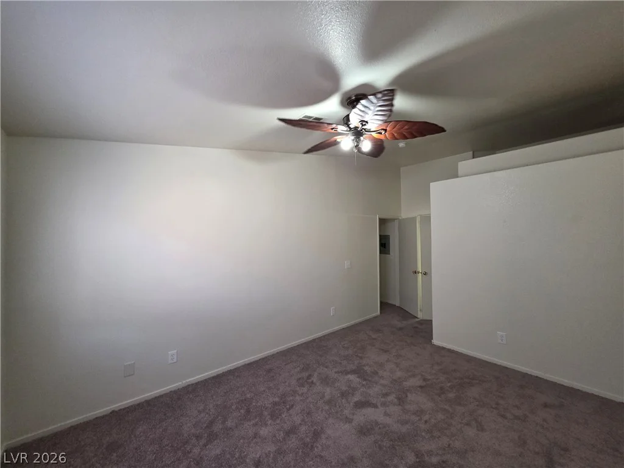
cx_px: 312
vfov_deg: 89.9
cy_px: 234
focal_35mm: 13
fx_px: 234
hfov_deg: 106.2
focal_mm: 2.2
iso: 250
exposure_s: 1/120
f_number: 1.9
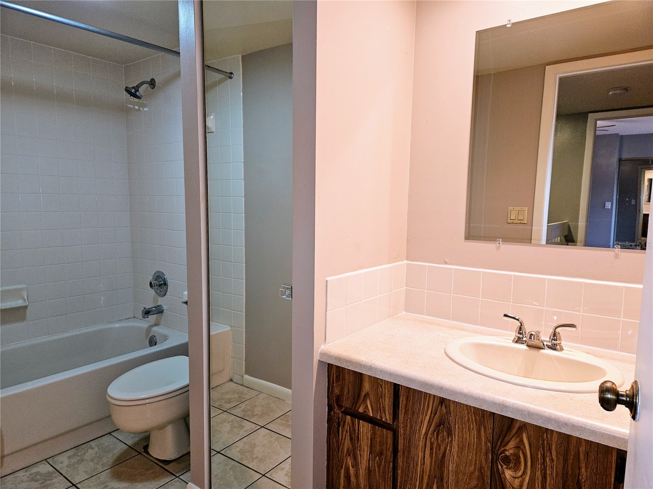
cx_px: 326
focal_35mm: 23
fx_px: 434
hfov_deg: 73.9
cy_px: 244
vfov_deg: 58.9
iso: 100
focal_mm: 5.4
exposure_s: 1/60
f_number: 1.8
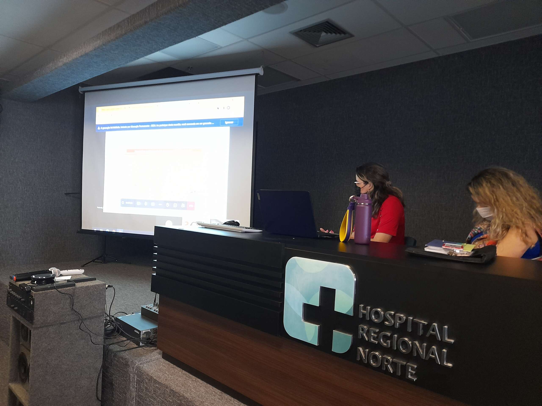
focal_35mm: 25
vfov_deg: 54.9
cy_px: 203
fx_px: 391
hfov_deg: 69.4
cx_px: 271
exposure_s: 1/24
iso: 400
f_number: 2
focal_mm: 4.6
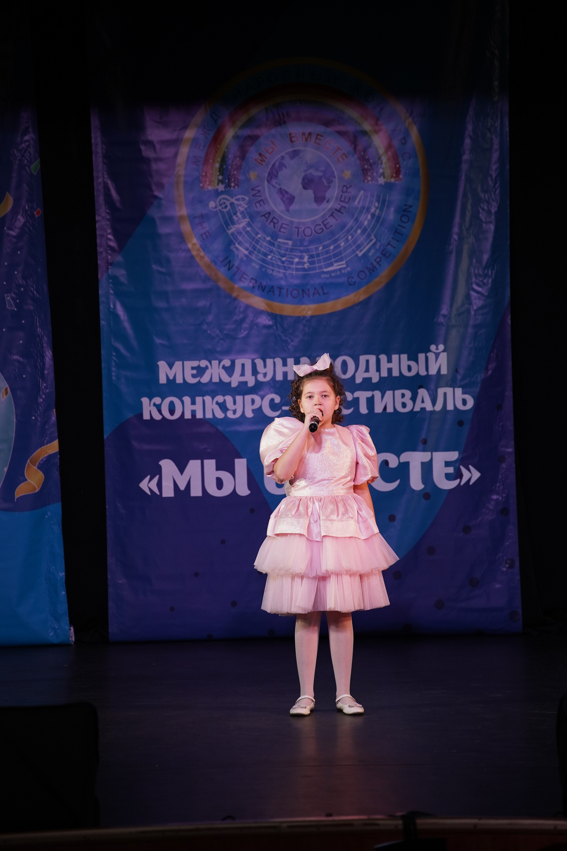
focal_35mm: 150
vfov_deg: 13.7
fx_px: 3543
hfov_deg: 9.1
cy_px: 426
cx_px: 284
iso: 1600
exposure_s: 1/400
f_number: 4
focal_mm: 150
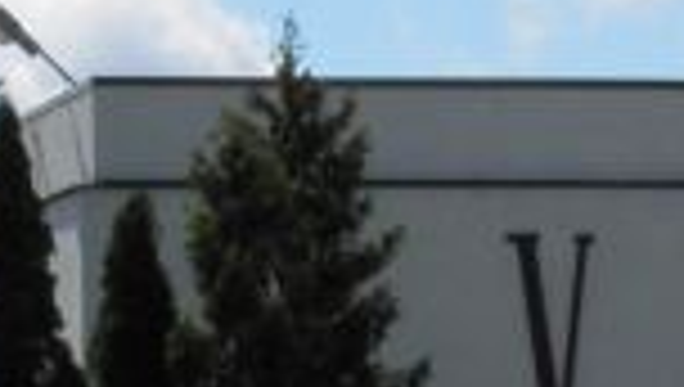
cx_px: -122
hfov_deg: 6.8
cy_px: 508
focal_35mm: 315
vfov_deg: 3.9
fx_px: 5721
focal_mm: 7.9
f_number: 6
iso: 50
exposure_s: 1/640
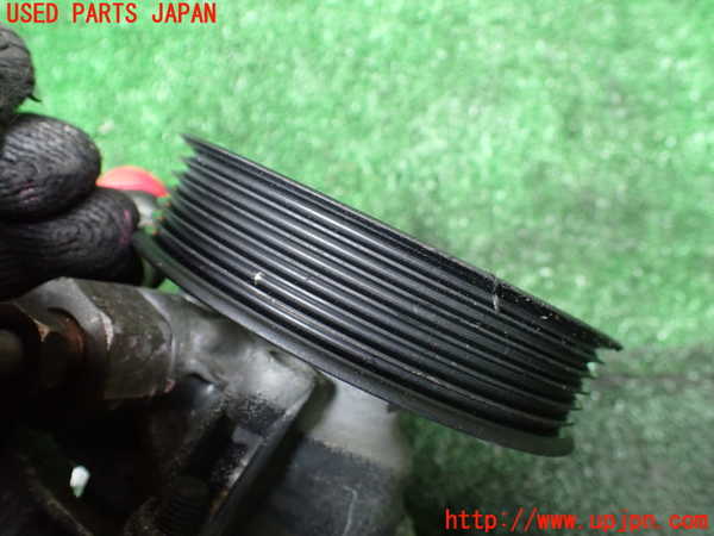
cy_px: 268
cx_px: 357
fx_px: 619
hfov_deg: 60.0
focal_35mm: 30
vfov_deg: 46.8
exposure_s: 1/40
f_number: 2.3
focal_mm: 5.4
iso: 800
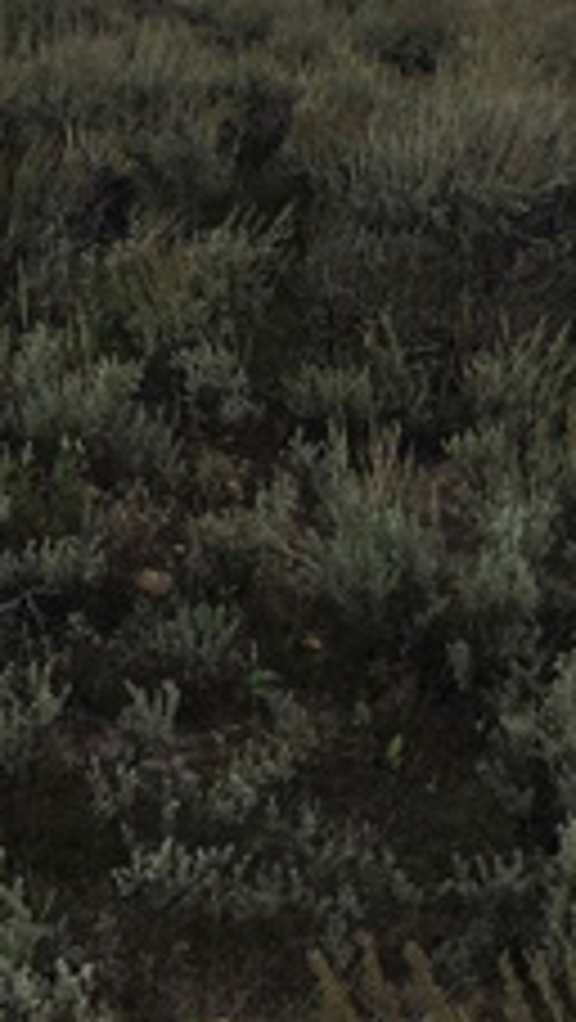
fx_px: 2412
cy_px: 72
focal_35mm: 89
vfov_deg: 23.2
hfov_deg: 13.1
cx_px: -212
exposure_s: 1/1166
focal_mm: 4.15
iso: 25
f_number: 2.2
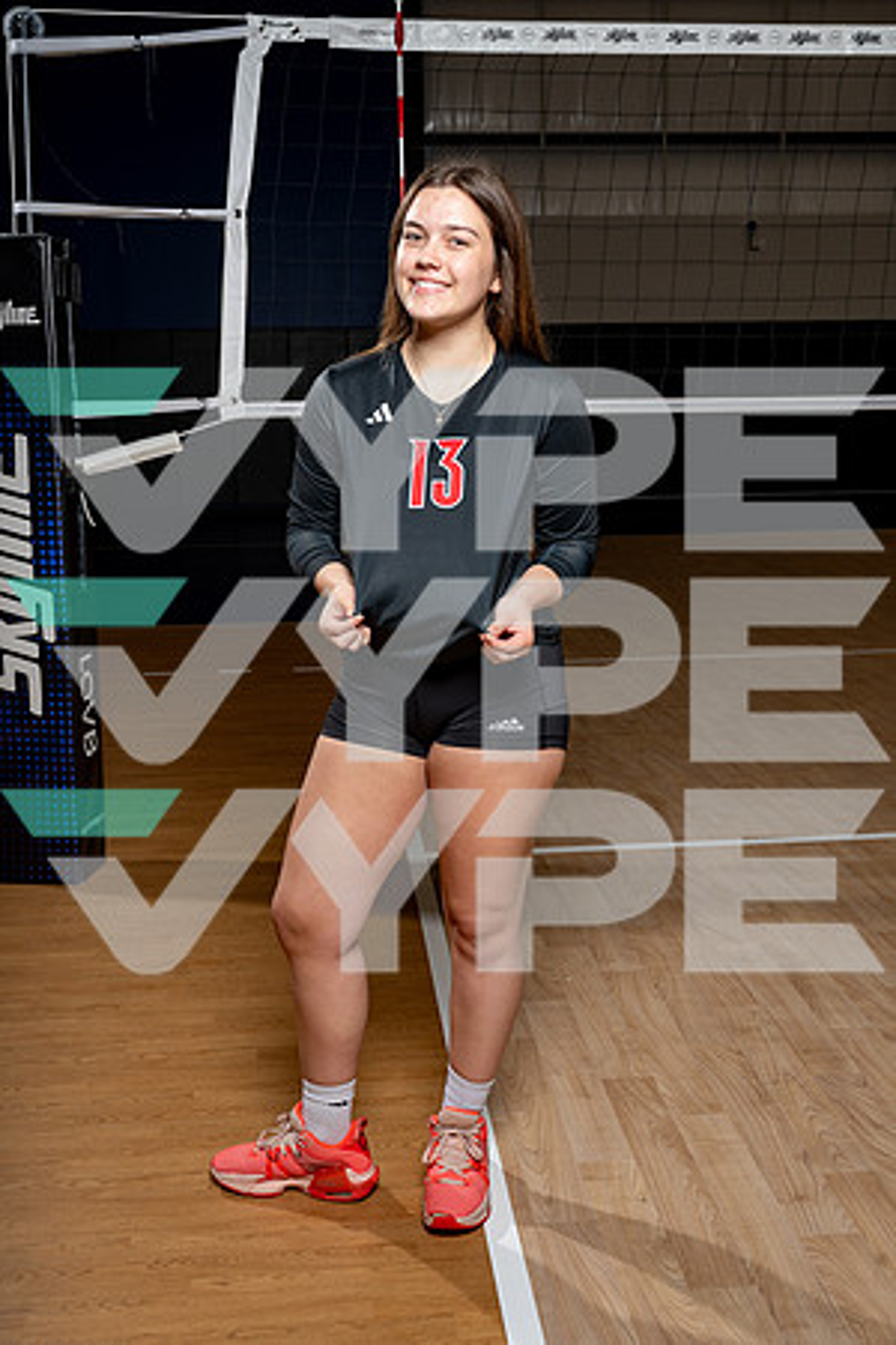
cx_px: 448
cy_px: 672
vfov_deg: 49.6
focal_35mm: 39
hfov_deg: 34.2
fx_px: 1456
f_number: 8
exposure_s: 1/250
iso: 100
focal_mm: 39
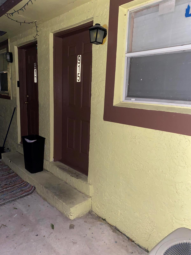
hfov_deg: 53.1
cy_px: 128
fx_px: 191
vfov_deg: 67.3
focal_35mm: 26
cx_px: 96
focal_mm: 4.25
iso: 160
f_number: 1.8
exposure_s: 1/4
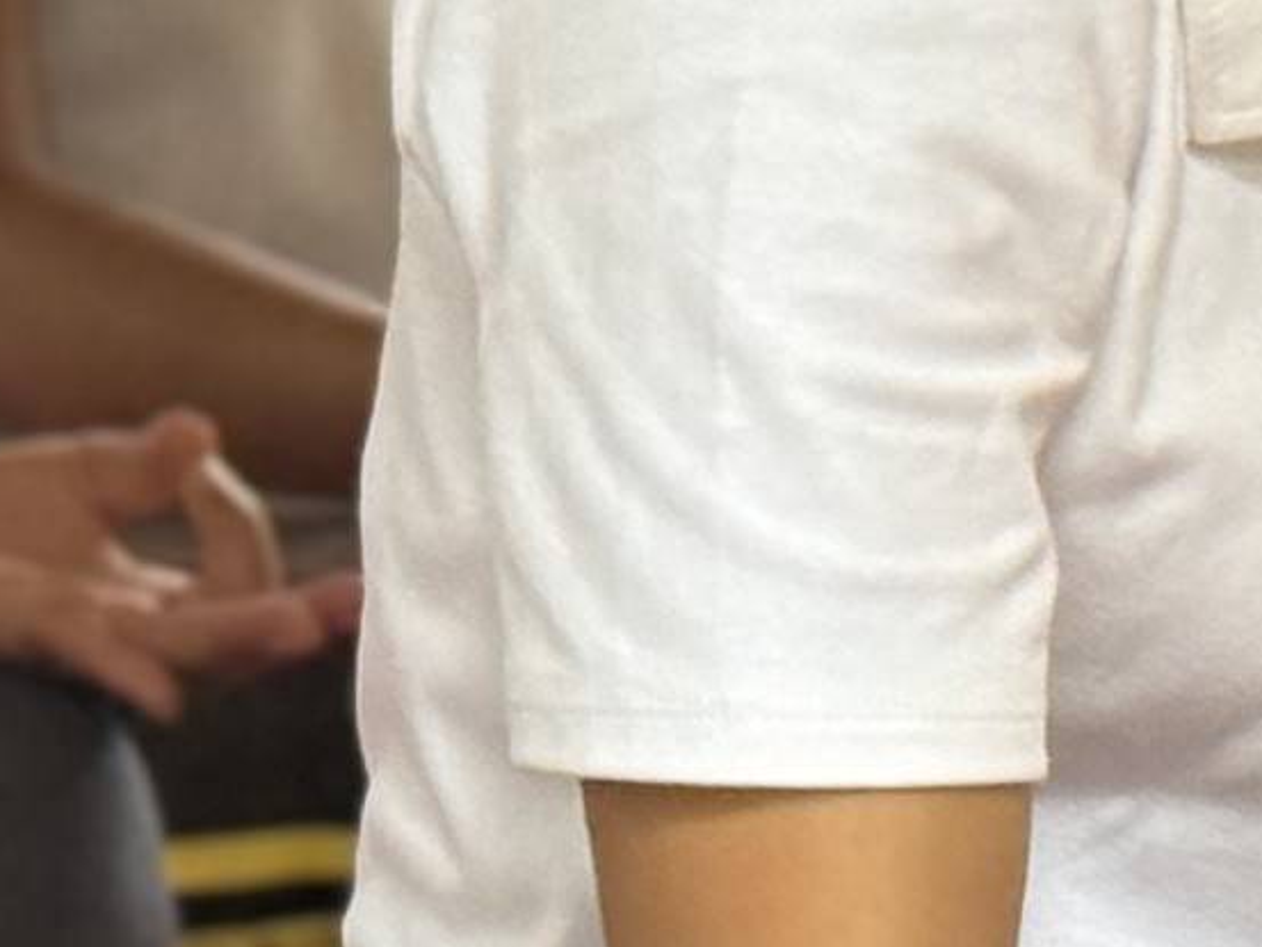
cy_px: -75
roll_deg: -0.3
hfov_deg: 5.7
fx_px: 12763
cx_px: 584
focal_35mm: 350
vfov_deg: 4.2
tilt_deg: -5.6
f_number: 1.78
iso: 200
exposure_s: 1/50
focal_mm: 6.76
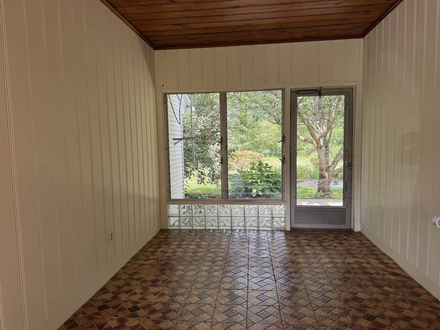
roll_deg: +1.7
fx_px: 305
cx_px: 220
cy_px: 165
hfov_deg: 71.6
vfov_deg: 56.8
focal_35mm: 24
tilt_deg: -4.6
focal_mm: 6.76
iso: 64
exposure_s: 1/203
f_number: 1.78
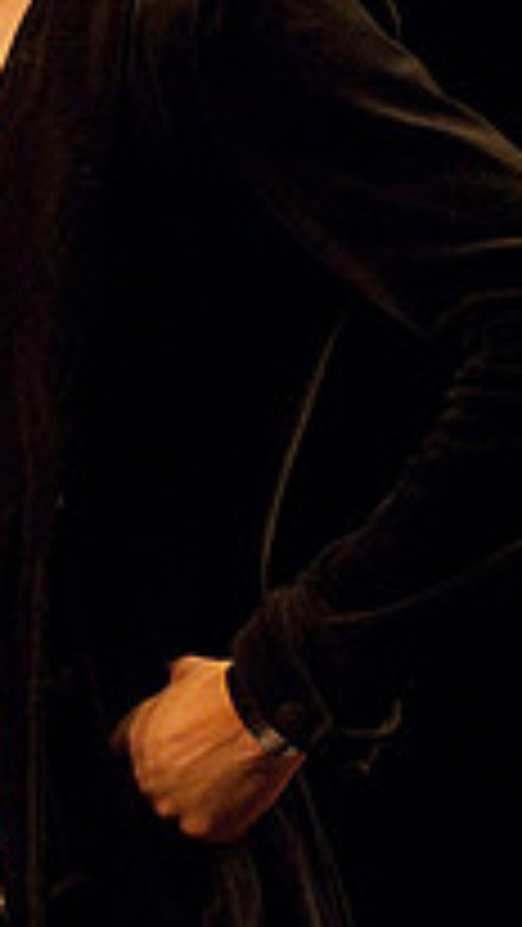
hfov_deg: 2.9
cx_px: -765
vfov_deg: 5.1
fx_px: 10338
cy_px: 189
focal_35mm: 420
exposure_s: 1/160
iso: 1250
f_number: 2.8
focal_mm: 95
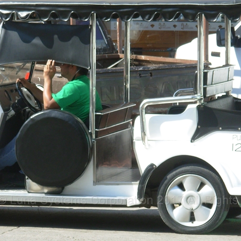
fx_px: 1883
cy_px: 118
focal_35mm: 239
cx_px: 93
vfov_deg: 7.3
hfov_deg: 7.3
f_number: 4.5
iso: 50
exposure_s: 1/256
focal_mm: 23.5
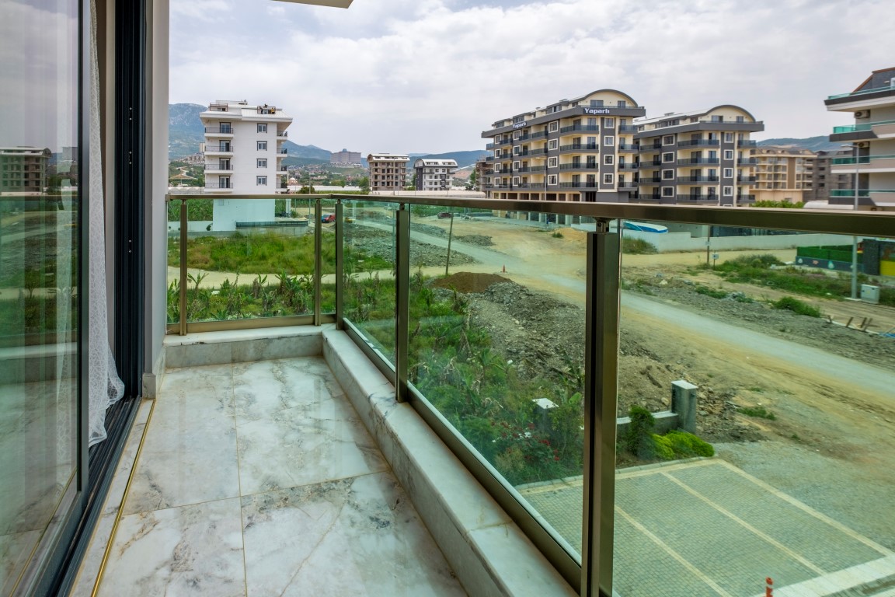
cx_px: 448
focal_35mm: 15
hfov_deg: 100.4
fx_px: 373
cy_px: 298
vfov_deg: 77.3
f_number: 7.1
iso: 160
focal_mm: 10
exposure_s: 1/420
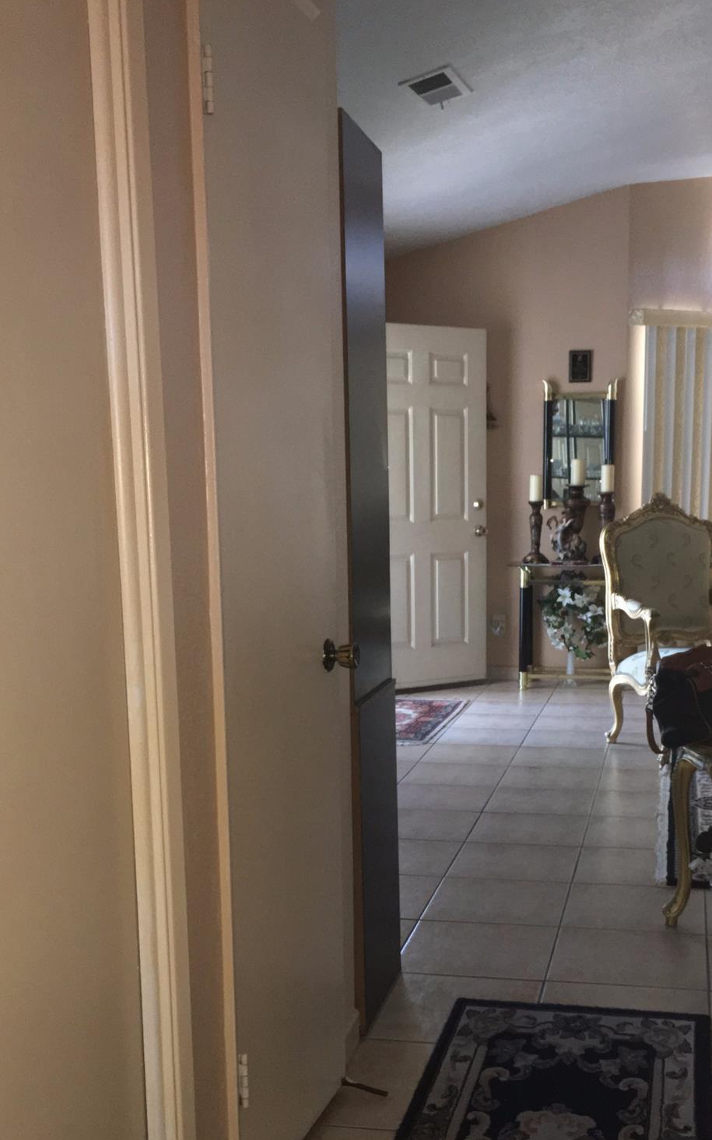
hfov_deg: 30.4
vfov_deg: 46.7
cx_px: 434
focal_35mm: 42
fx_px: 1304
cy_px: 731
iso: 80
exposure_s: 1/20
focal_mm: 4.15
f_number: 2.2
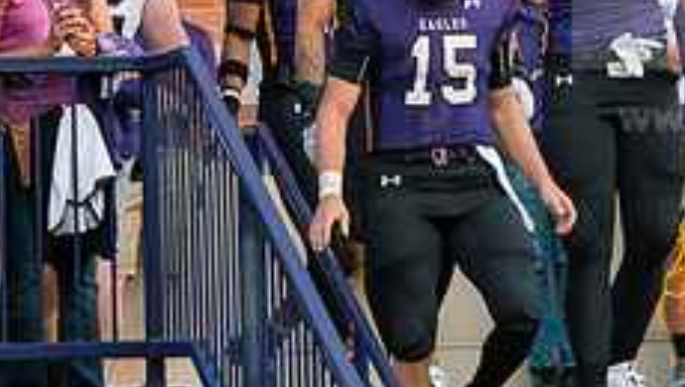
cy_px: 180
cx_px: 482
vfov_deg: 3.4
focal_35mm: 356
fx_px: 6474
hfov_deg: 6.1
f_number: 4.5
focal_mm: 135
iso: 800
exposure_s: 1/500
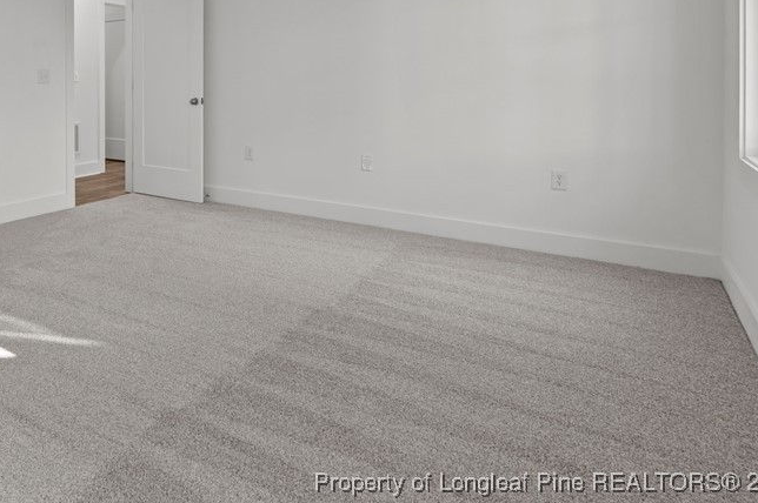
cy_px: 82
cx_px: 165
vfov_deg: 44.8
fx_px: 568
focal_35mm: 27
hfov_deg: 62.4
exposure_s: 1/2.5
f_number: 8
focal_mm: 16
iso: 400
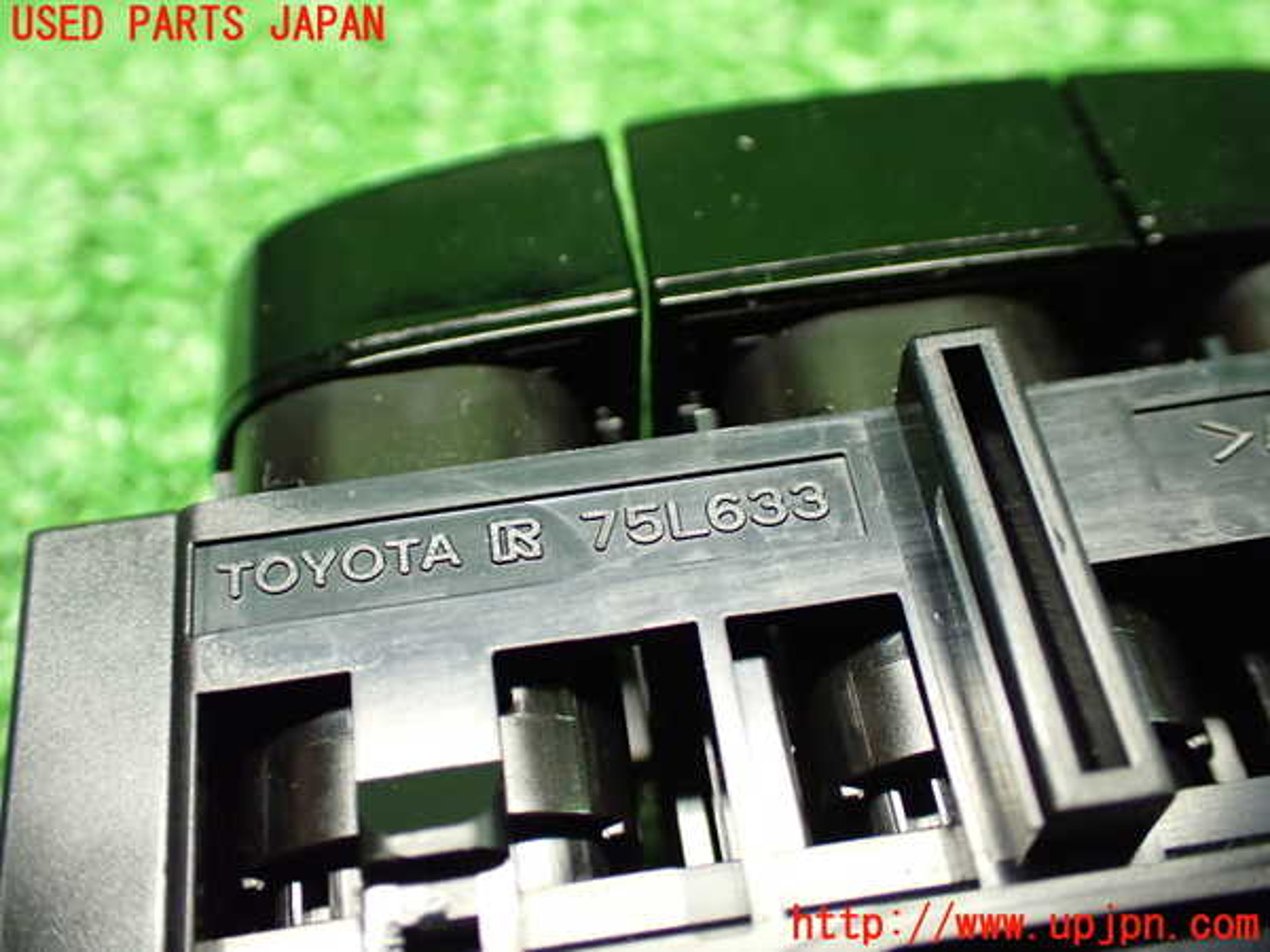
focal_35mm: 38
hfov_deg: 49.0
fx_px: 1394
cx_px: 635
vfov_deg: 37.7
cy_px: 476
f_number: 2.7
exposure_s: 1/40
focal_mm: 6.83
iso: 800
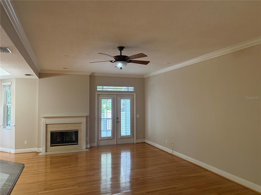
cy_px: 98
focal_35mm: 26
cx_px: 130
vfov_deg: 53.1
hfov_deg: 67.3
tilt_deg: +2.8
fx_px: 196
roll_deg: +0.5
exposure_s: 1/60
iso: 125
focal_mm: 5.96
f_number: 1.6
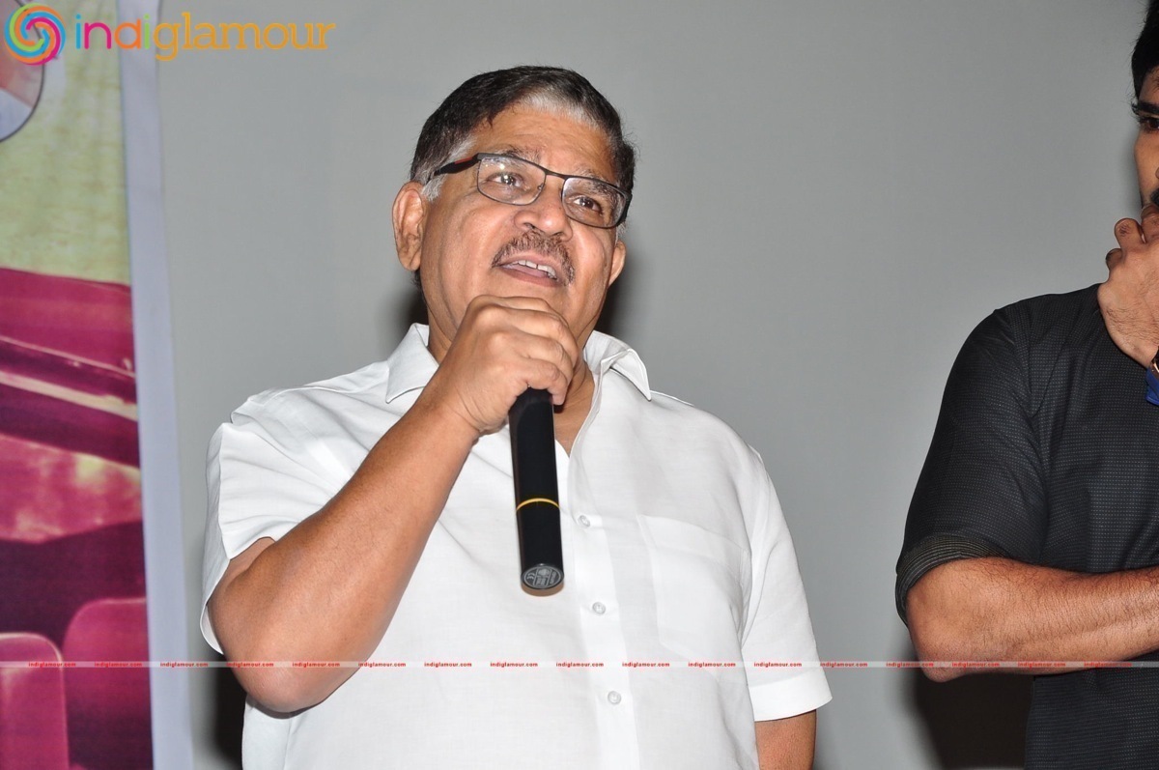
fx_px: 5064
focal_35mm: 158
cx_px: 580
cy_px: 385
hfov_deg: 13.1
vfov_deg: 8.7
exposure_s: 1/125
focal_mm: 105
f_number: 9
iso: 500
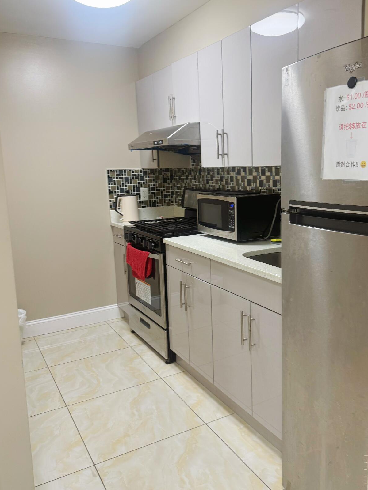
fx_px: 425
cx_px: 222
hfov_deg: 46.5
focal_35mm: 30
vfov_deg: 59.9
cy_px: 232
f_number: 1.78
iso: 125
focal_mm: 6.76
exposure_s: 1/60
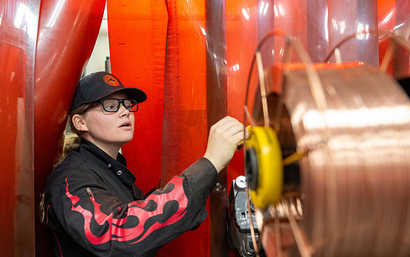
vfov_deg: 43.2
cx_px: 202
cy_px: 134
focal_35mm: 29
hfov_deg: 64.6
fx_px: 324
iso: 2500
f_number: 2.8
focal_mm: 24
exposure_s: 1/200
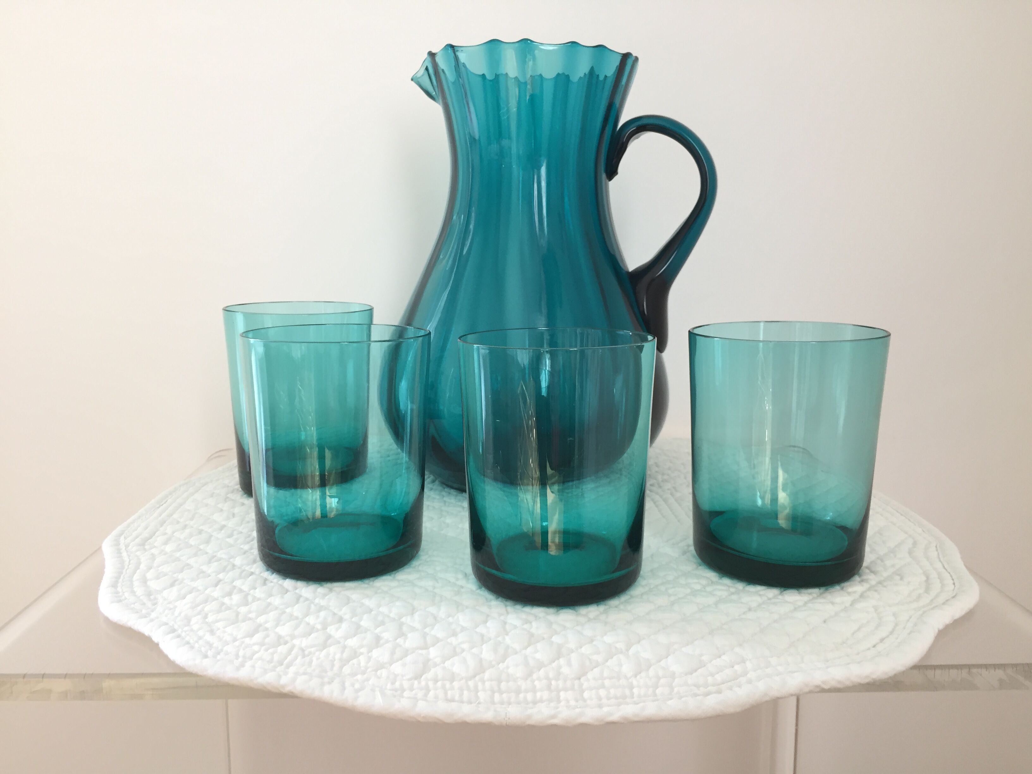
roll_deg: -0.2
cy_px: 387
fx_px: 865
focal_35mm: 29
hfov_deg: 61.7
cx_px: 516
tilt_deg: -10.8
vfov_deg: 48.2
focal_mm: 4.15
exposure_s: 1/33
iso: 80
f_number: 2.2
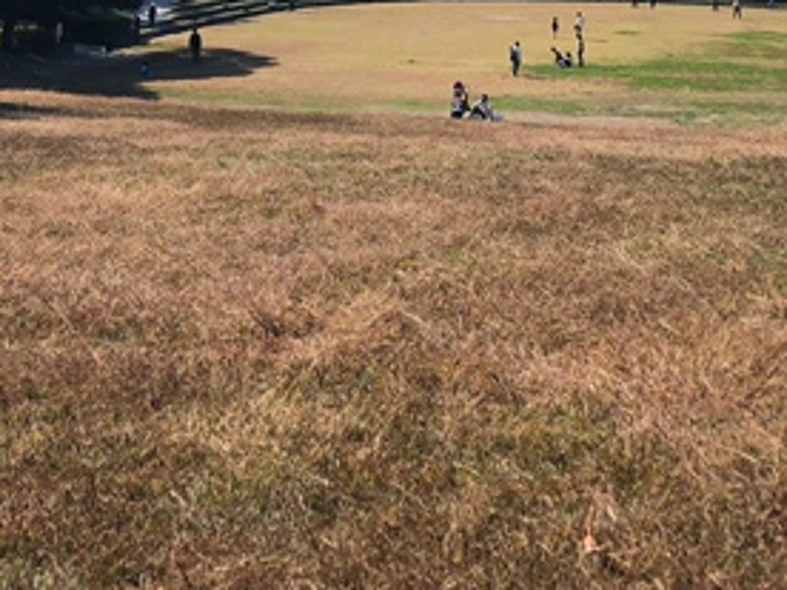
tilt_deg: -2.5
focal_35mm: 65
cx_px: 479
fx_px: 1478
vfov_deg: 21.8
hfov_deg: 29.7
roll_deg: -1.2
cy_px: 0
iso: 25
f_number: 1.8
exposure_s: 1/2825
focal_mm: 3.99
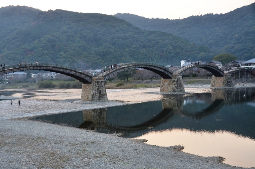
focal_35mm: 40
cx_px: 128
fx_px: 286
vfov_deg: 32.9
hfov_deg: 48.0
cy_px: 84
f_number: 5.6
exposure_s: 1/125
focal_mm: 27
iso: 400
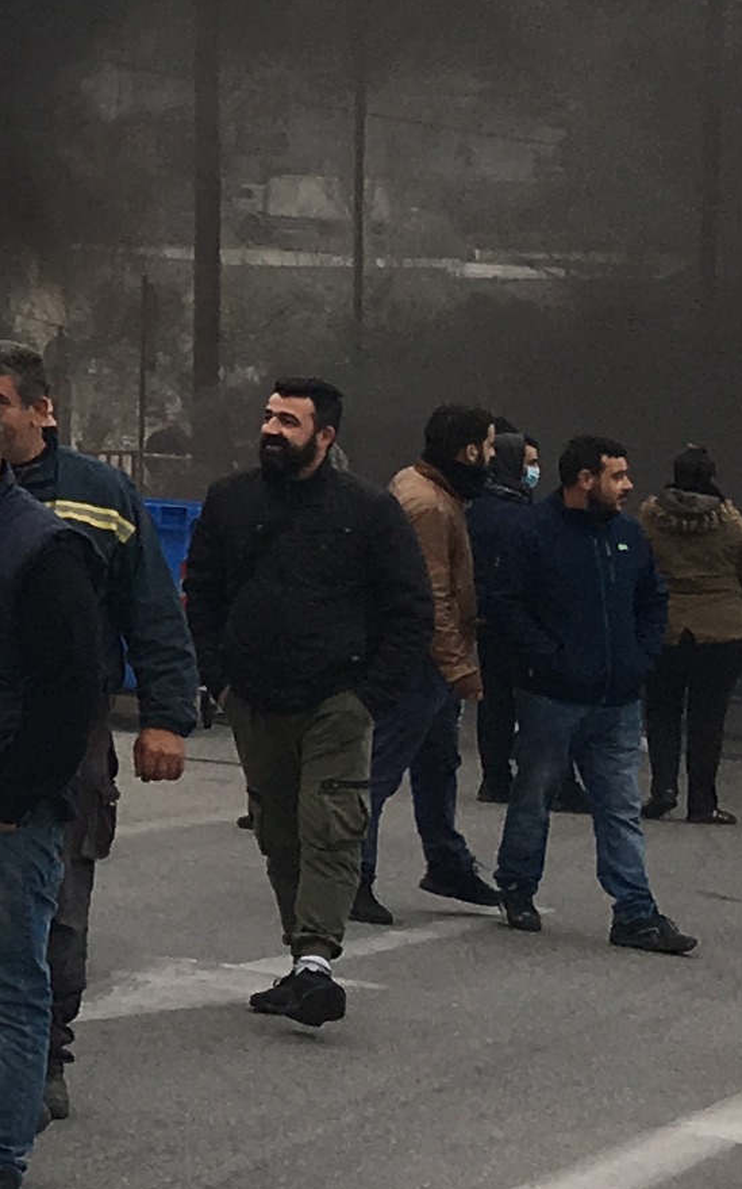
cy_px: 92
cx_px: -1330
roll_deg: -0.8
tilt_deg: +2.9
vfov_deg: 14.7
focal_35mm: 141
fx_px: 4564
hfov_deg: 8.2
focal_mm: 4.15
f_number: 2.2
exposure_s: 1/109
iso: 25
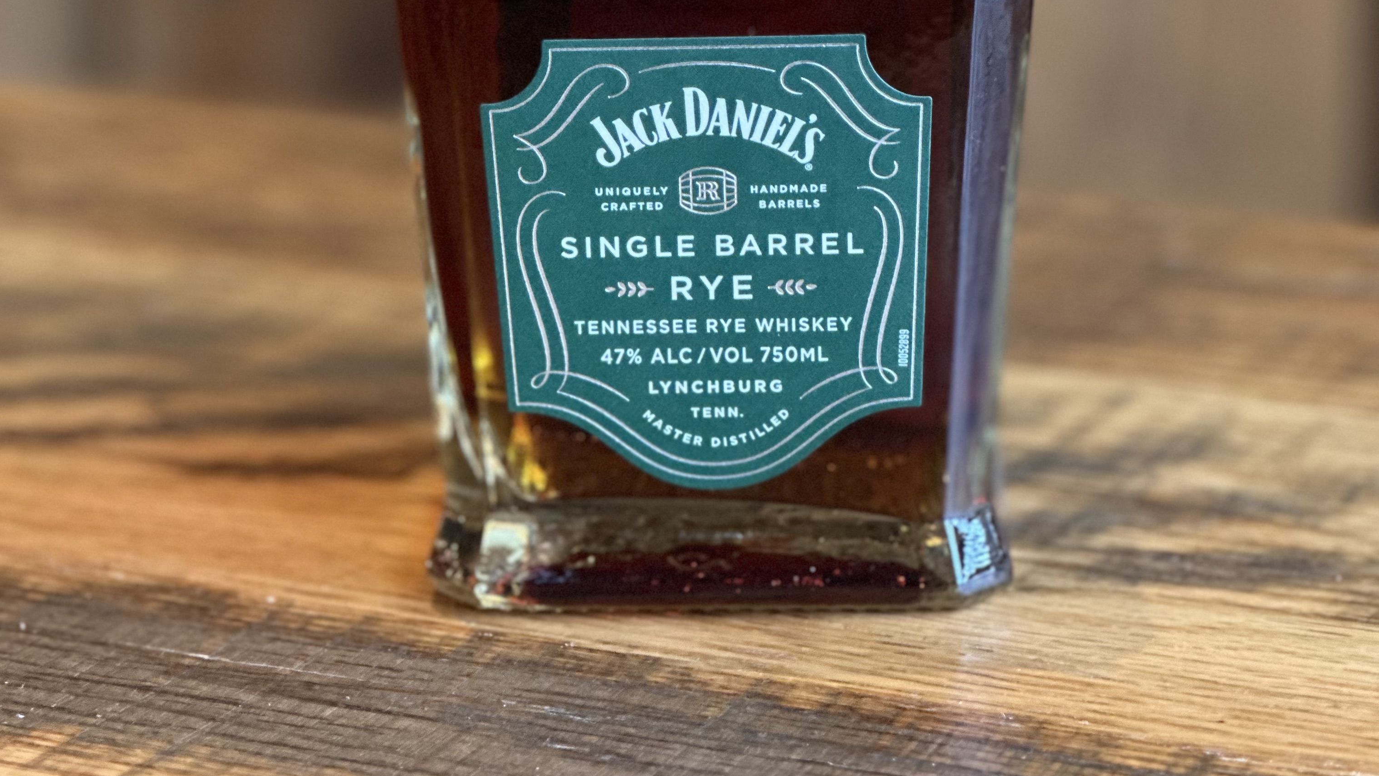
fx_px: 4095
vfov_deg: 10.7
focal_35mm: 112
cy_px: -128
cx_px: 689
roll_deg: +0.1
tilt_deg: -9.9
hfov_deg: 19.1
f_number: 2.8
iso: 500
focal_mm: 9
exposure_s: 1/15
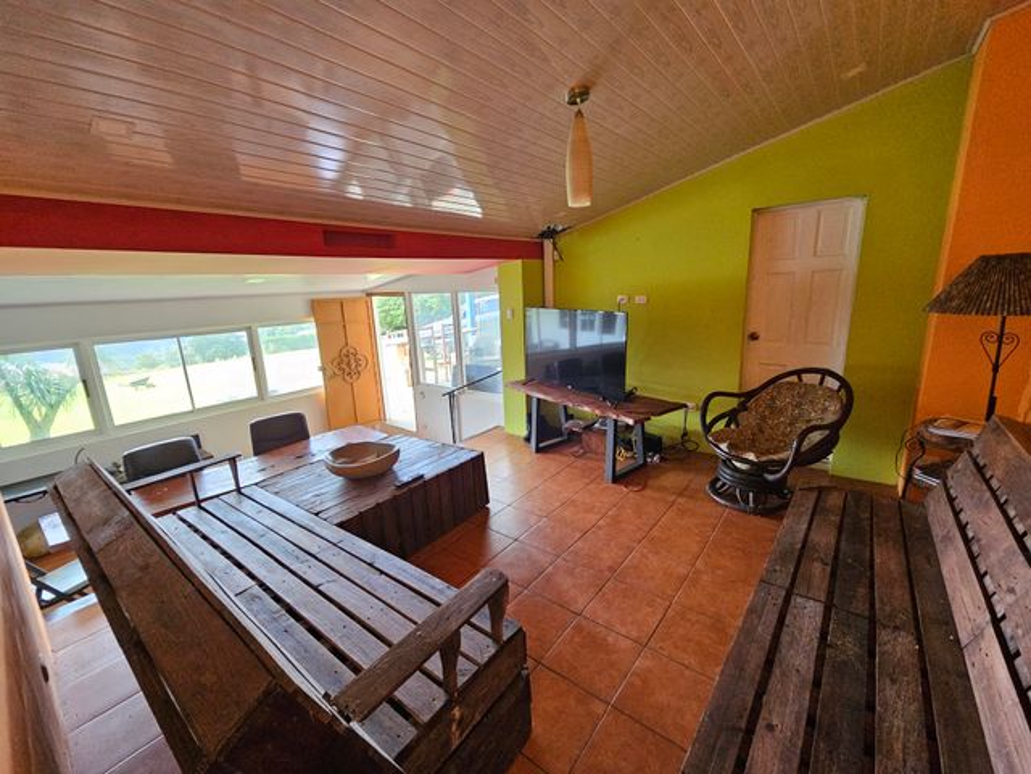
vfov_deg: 89.9
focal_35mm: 13
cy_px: 387
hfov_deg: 106.2
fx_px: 387
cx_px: 516
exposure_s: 1/77.4
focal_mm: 2.2
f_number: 2.2
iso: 400
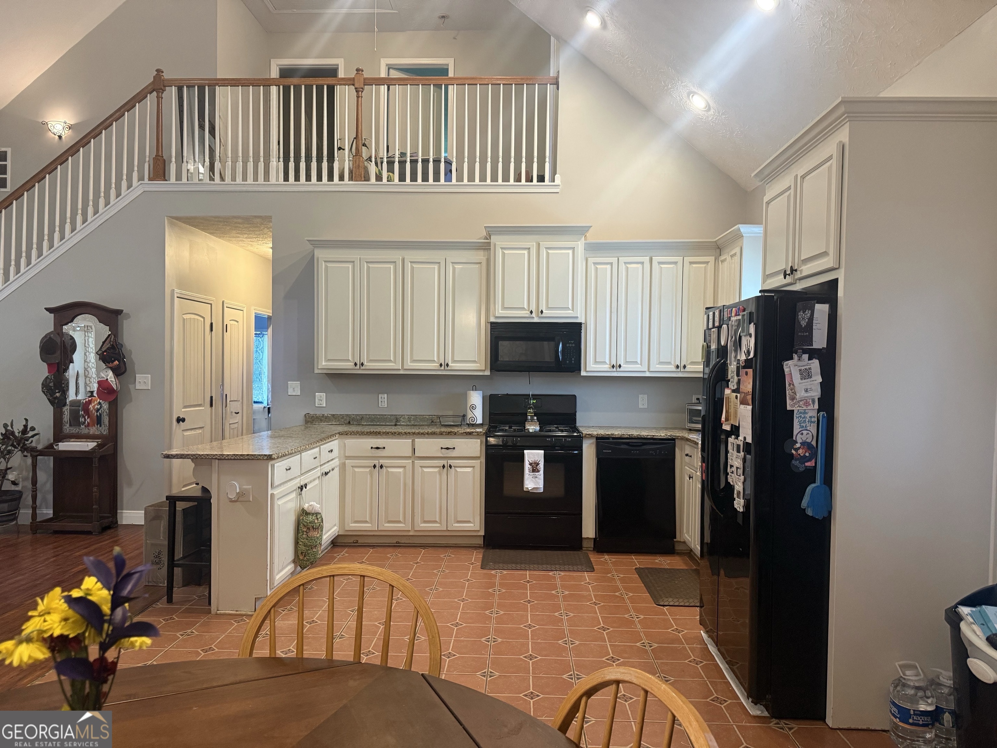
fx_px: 691
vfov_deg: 56.8
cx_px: 498
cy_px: 374
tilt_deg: -0.6
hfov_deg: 71.6
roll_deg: -0.5
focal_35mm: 24
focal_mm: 6.76
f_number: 1.78
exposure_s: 1/60
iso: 320
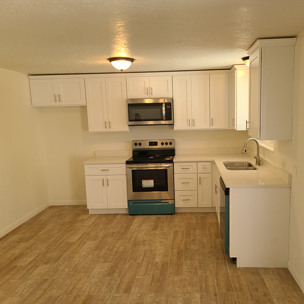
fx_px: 308
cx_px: 187
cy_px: 153
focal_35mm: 31
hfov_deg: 52.1
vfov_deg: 52.5
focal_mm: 5.4
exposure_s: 1/120
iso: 64
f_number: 1.8
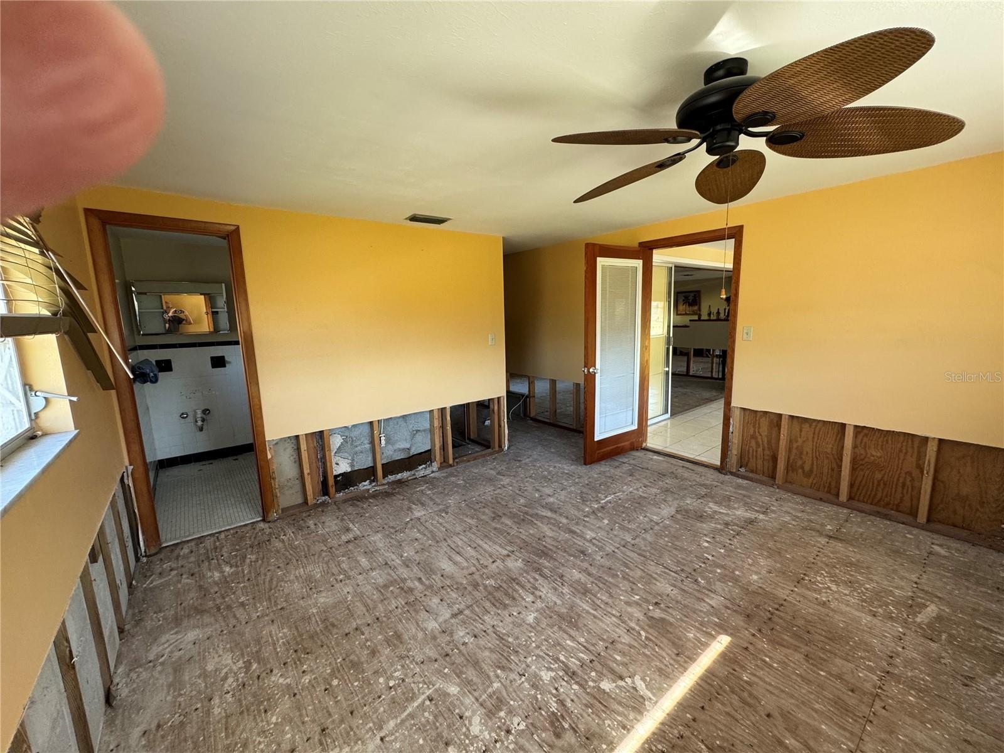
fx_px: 406
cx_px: 502
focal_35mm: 14
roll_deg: +1.8
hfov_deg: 102.1
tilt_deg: -10.1
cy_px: 376
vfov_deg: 85.7
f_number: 2.2
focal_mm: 2.22
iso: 200
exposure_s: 1/99
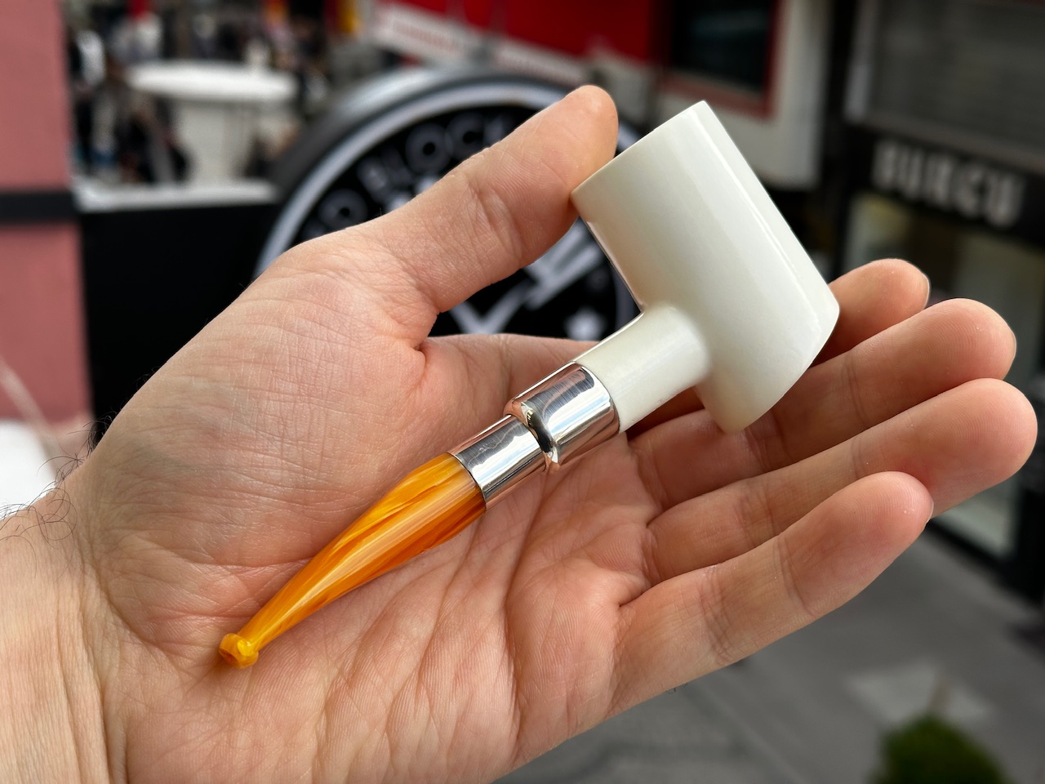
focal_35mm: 48
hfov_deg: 39.7
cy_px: 392
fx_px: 1449
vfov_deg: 30.3
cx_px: 522
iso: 64
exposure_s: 1/371
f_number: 1.78
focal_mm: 6.86
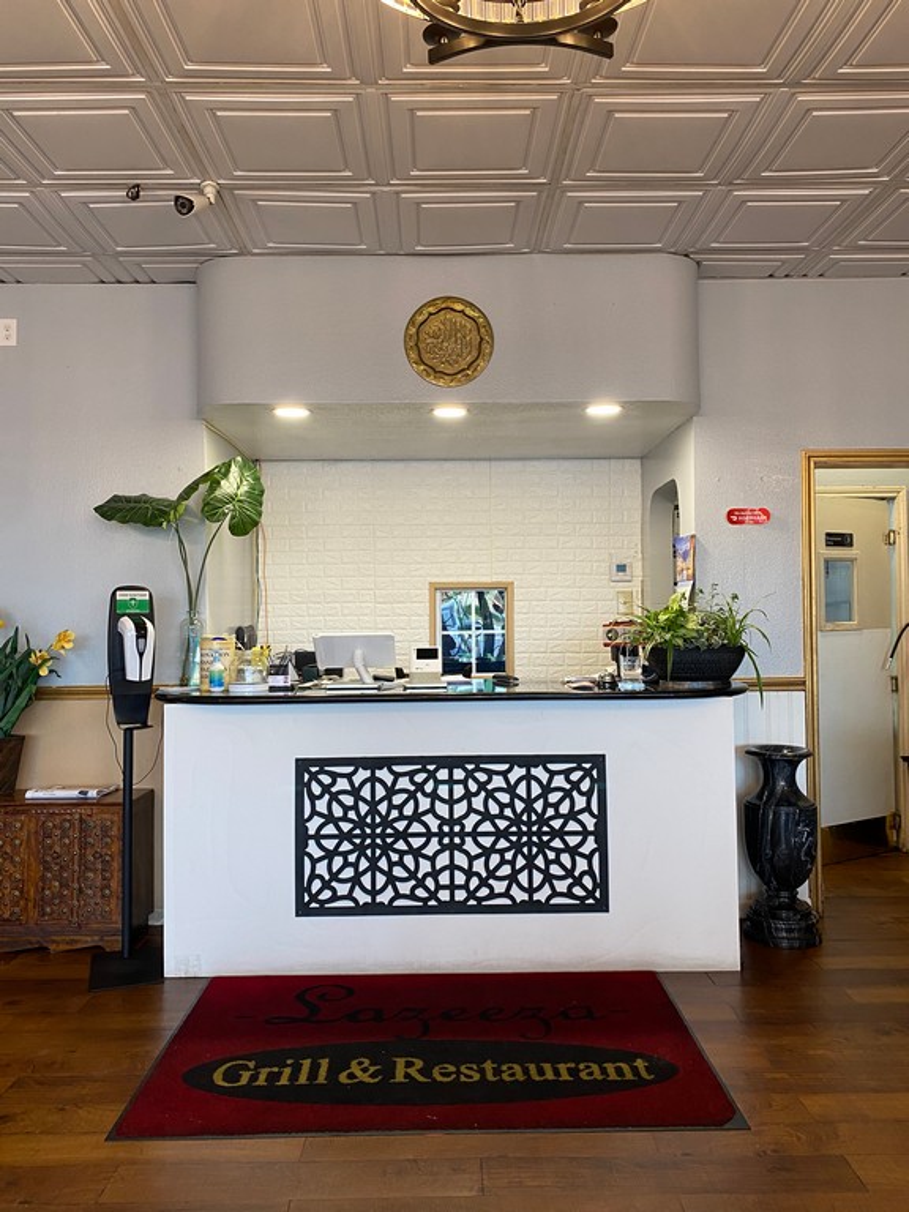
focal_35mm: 26
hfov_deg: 53.1
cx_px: 454
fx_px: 910
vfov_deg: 67.3
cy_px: 606
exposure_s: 1/60
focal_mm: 4.25
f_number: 1.8
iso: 80
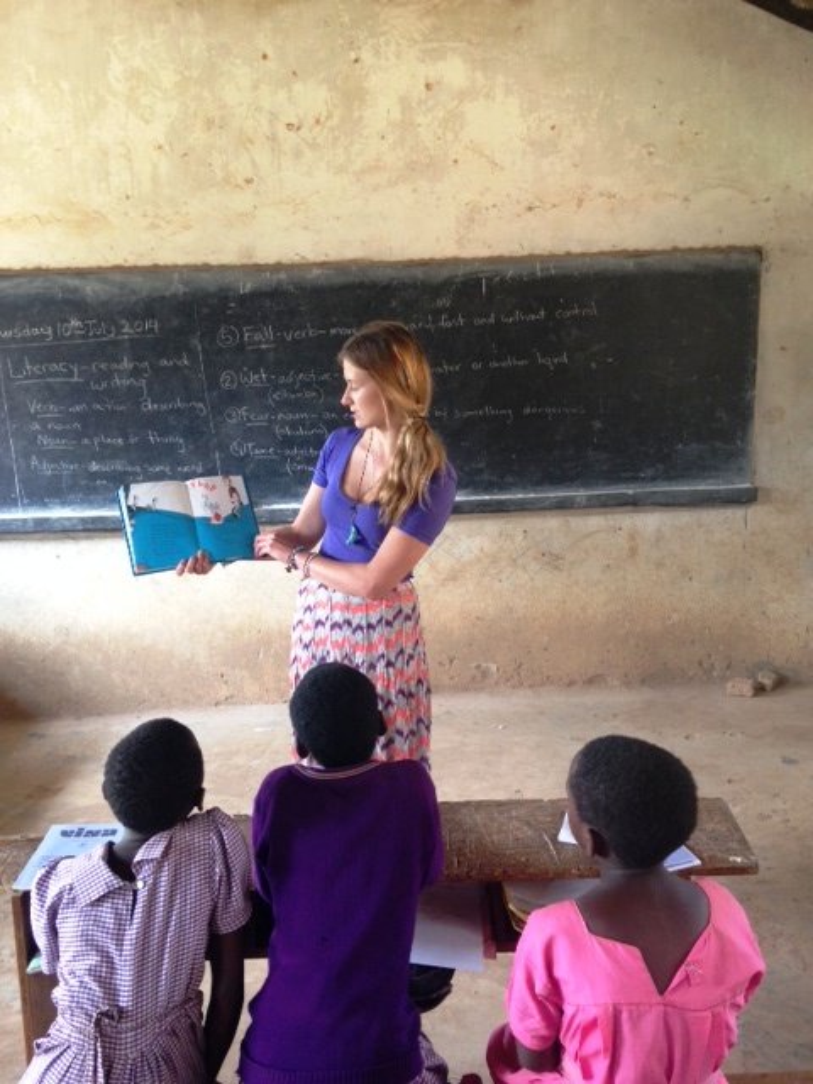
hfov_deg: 42.9
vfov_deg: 55.4
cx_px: 406
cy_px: 542
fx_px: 1033
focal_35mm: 33
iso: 100
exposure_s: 1/20
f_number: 2.4
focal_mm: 4.12
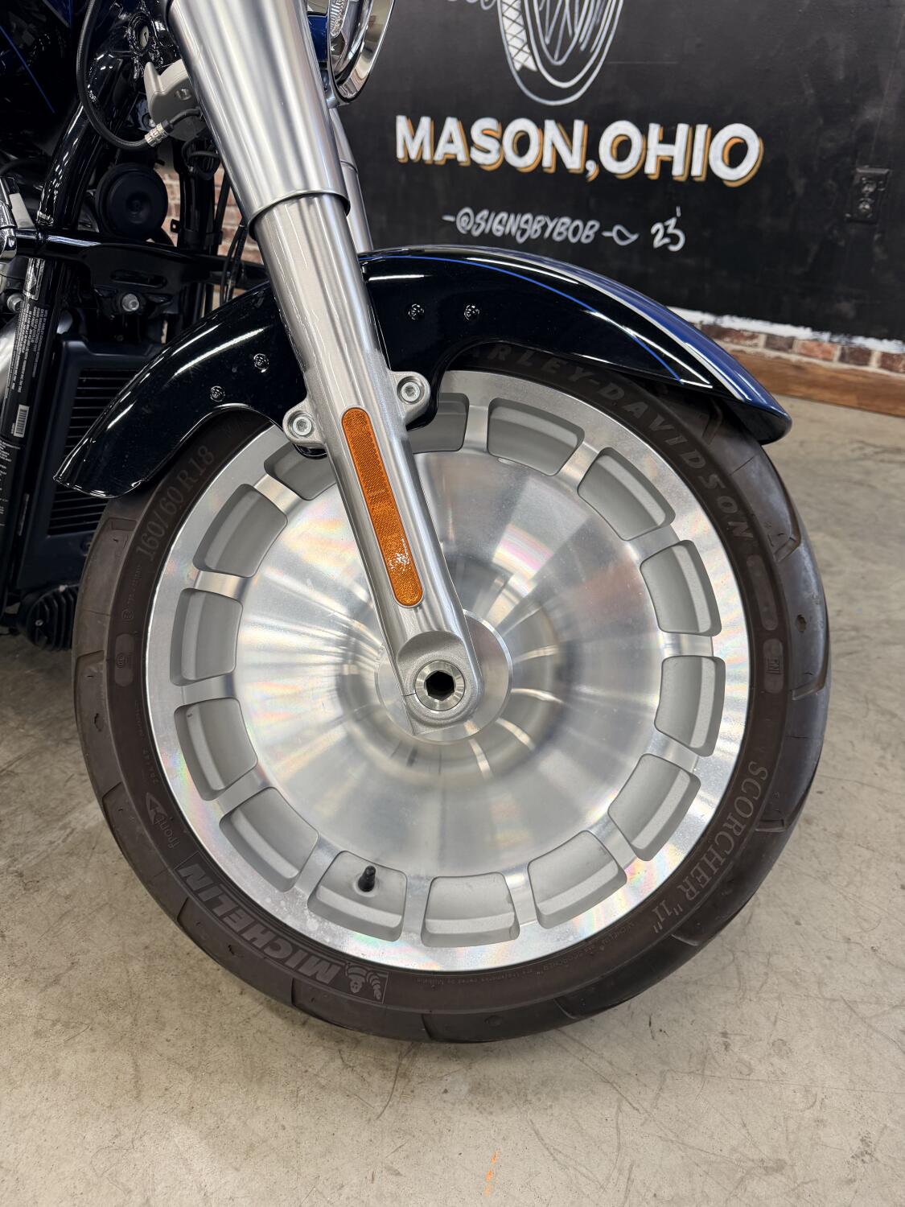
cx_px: 452
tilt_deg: -31.3
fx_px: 837
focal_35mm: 24
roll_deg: -0.4
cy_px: 604
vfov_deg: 71.6
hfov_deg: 56.8
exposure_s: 1/60
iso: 125
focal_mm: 6.76
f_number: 1.78
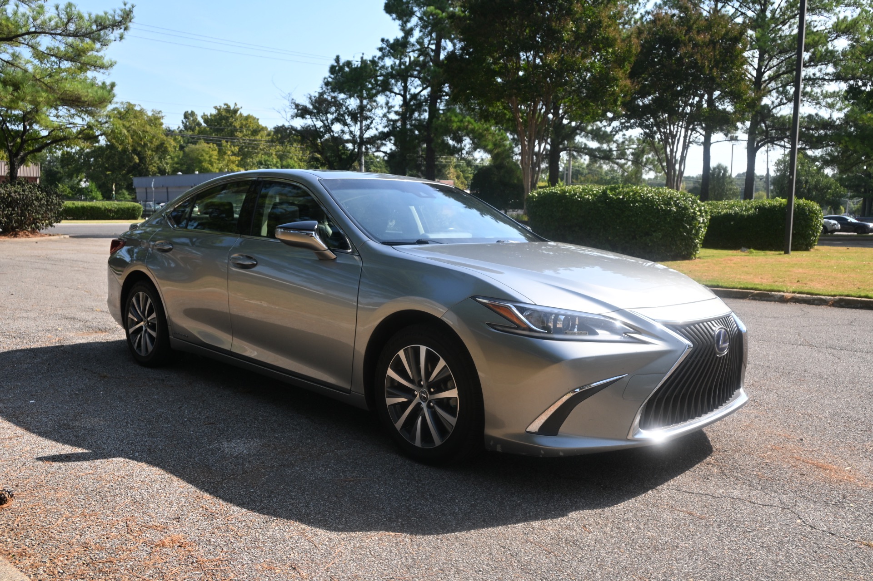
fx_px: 727
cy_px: 290
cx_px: 436
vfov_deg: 43.6
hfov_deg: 61.9
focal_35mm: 30
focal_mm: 20
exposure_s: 1/320
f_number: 6.3
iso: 100
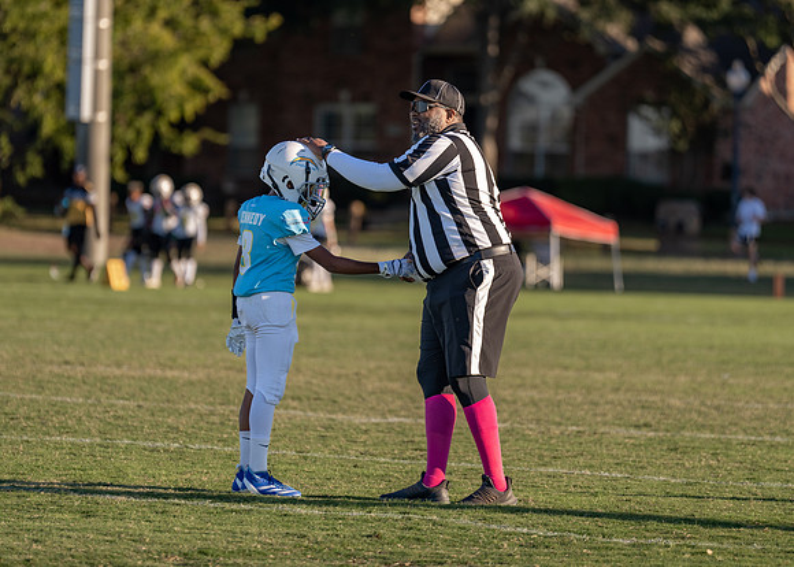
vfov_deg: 5.1
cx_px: 361
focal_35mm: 280
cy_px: 243
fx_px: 6304
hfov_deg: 7.2
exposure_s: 1/800
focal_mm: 200
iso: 100
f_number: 2.8
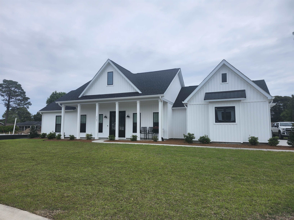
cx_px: 147
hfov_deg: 73.9
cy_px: 110
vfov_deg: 58.9
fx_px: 195
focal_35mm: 23
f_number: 1.8
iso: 25
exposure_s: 1/2715
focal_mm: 5.54
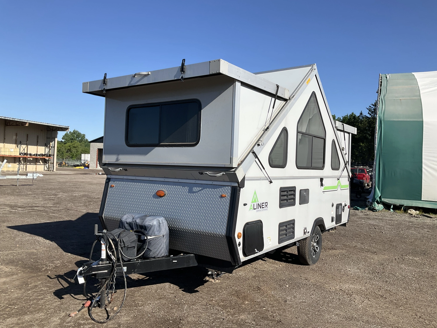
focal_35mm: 29
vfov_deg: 48.2
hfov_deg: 61.7
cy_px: 164
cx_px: 218
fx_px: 366
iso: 25
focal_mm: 3
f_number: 1.8
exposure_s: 1/2058
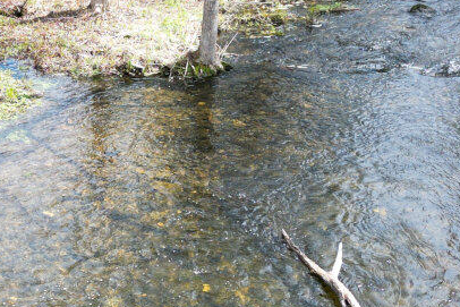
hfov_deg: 24.6
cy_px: 153
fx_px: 1048
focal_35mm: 82
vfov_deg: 16.7
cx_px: 150
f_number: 1.7
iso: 120
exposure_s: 1/725
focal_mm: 6.72
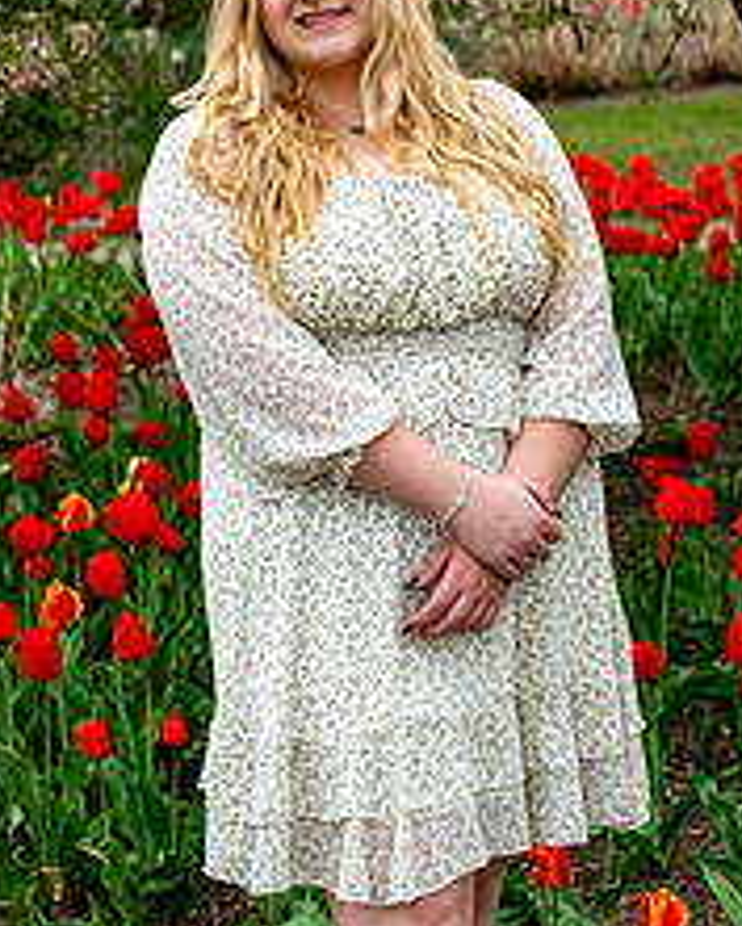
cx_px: 415
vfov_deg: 13.5
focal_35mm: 143
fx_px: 3923
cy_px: 444
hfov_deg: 10.8
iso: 250
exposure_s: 1/400
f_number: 4
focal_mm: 50
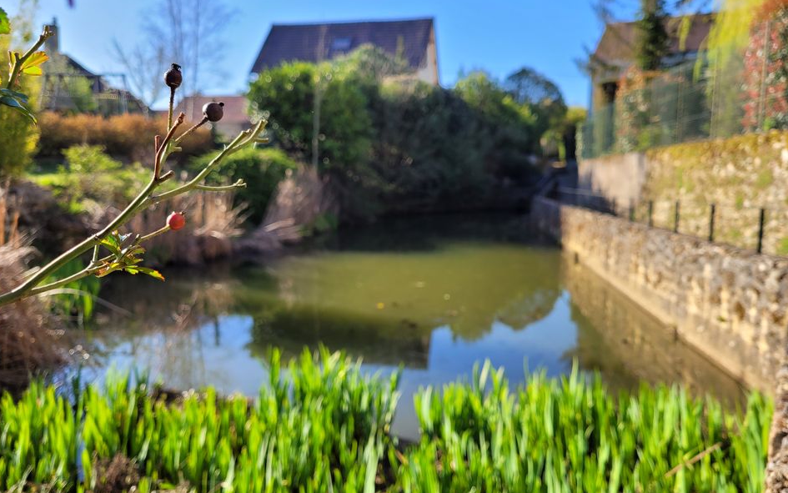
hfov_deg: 66.5
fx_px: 601
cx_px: 389
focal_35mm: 28
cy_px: 256
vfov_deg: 44.5
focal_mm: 5.4
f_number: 1.8
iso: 40
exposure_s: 1/873
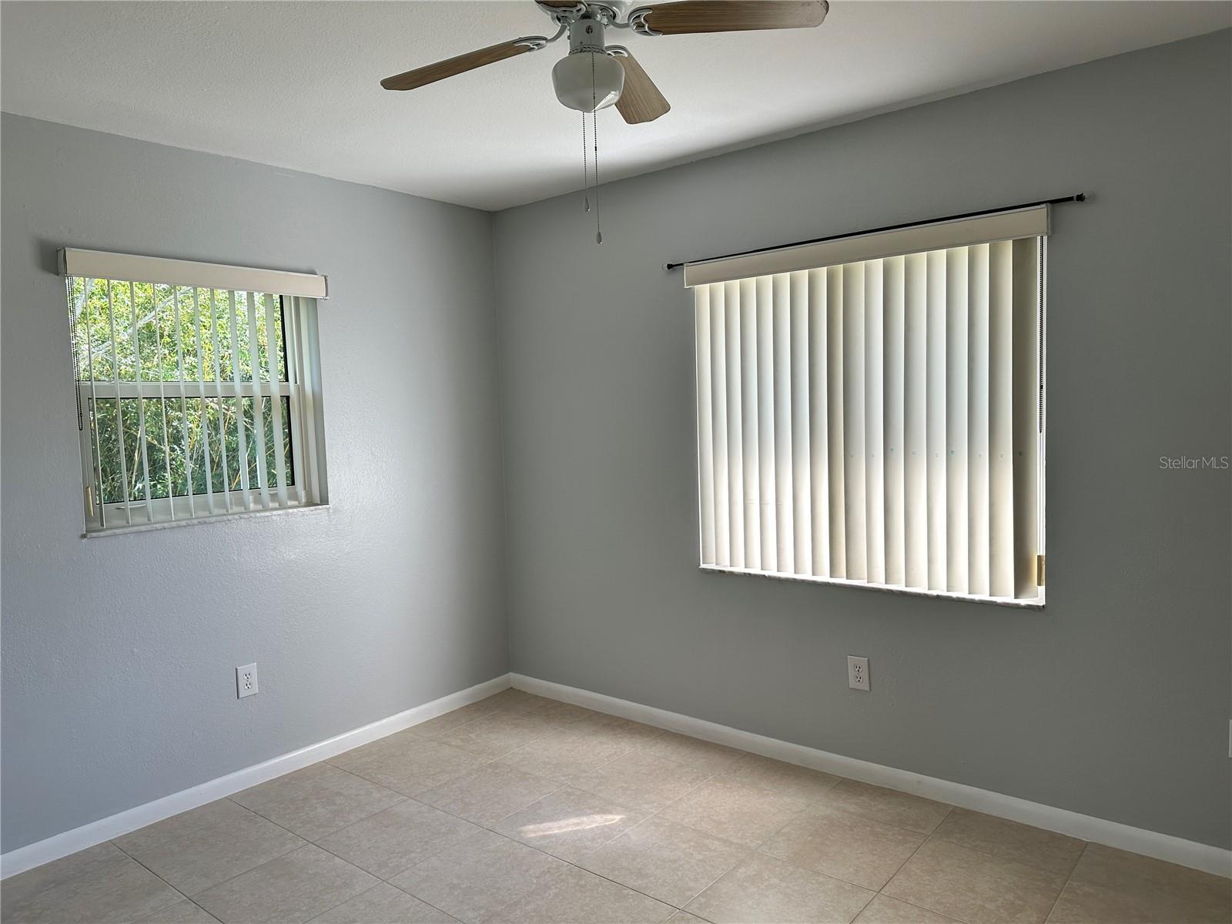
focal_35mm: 24
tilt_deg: -4.3
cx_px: 616
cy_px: 462
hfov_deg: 71.6
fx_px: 854
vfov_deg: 56.8
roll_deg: +1.7
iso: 80
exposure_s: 1/315
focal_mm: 6.86
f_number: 1.78
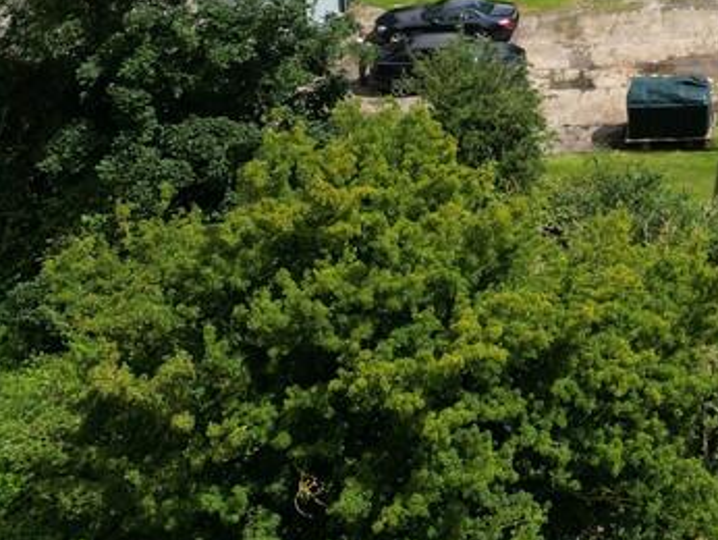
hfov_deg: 24.8
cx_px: 859
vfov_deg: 18.6
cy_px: -239
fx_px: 1474
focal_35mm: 71
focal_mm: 6.72
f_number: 1.7
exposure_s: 1/3000
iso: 110
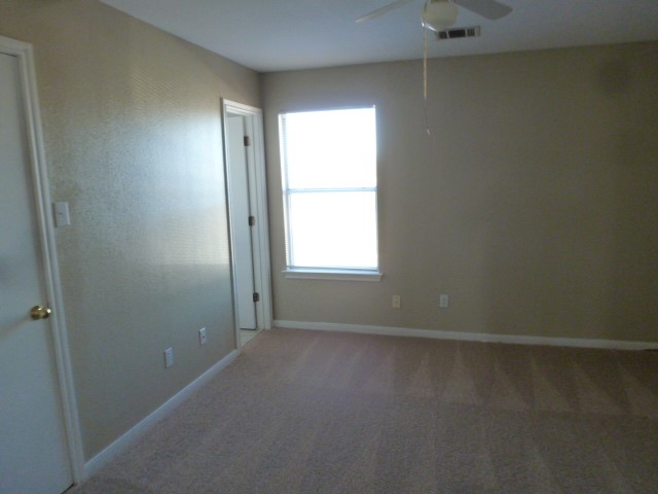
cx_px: 329
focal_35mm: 24
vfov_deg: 56.8
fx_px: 456
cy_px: 247
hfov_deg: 71.6
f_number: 3.3
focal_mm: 4.3
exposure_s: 1/40
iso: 400
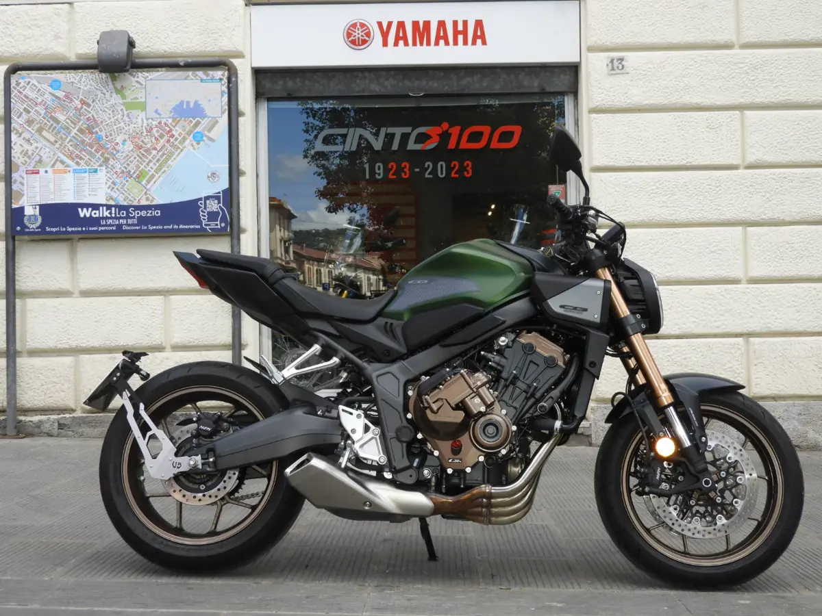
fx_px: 1069
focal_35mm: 45
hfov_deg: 42.1
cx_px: 411
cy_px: 308
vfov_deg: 32.2
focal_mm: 8.1
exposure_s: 1/200
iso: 100
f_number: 4
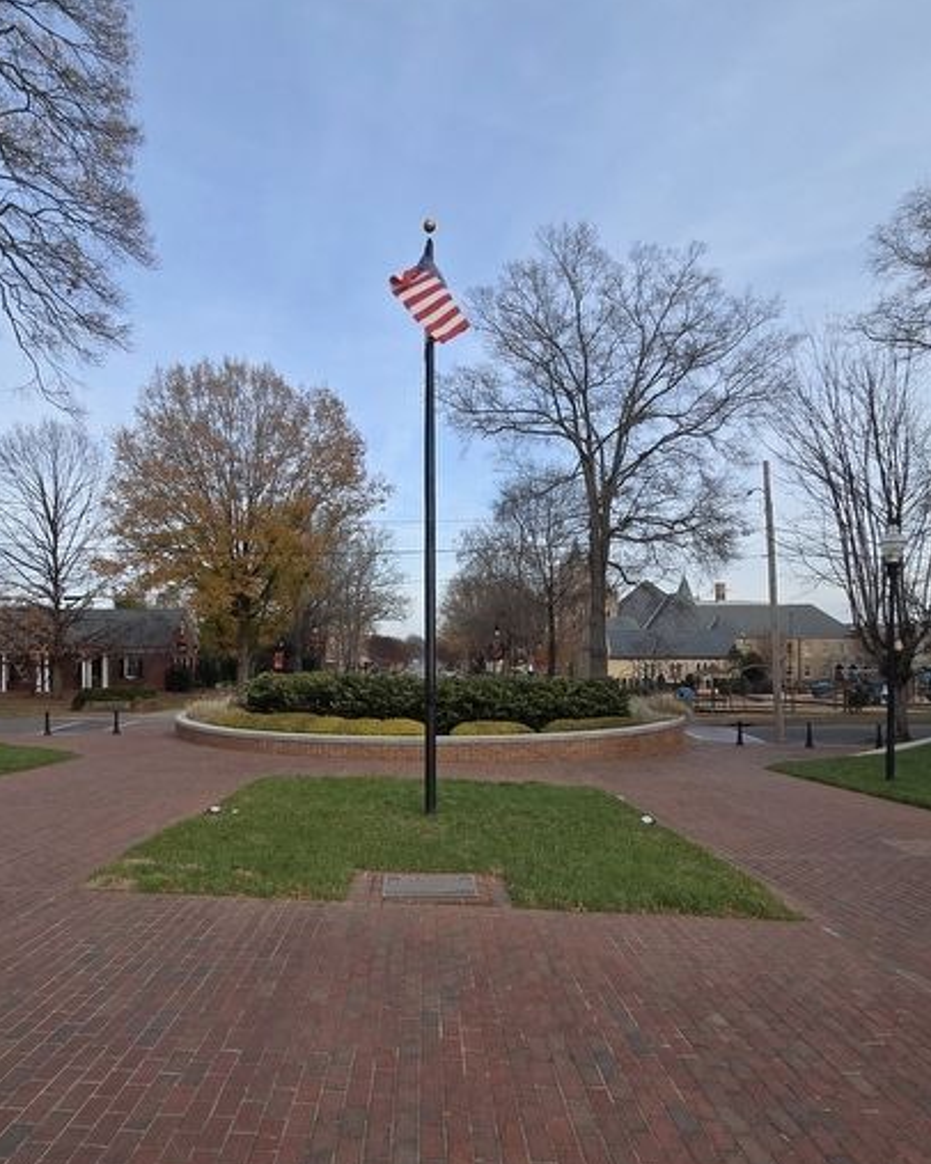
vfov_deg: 80.1
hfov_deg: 67.8
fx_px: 689
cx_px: 410
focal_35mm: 20
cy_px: 644
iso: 50
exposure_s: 1/1269
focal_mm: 2.2
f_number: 2.2
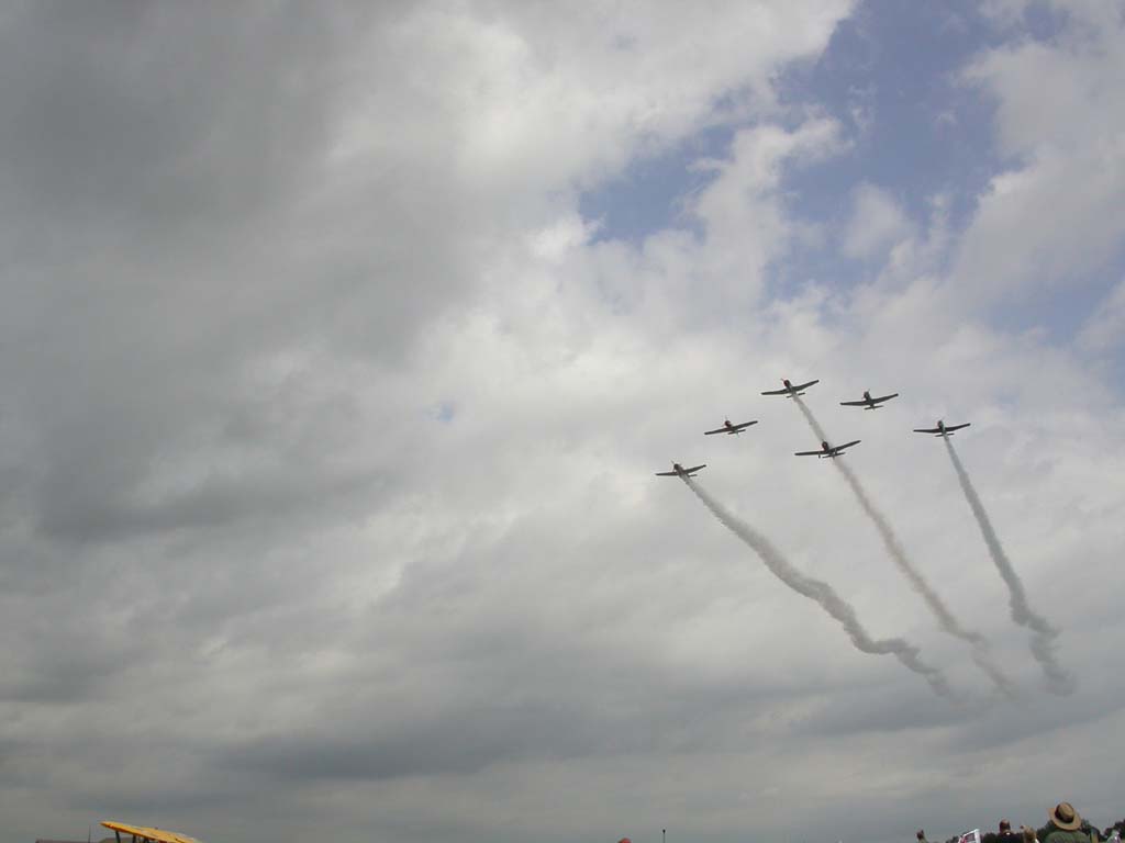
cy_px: 422
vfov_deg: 37.7
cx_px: 562
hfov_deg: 49.0
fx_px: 1235
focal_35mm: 38
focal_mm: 7.85
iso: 100
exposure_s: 1/655
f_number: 7.5
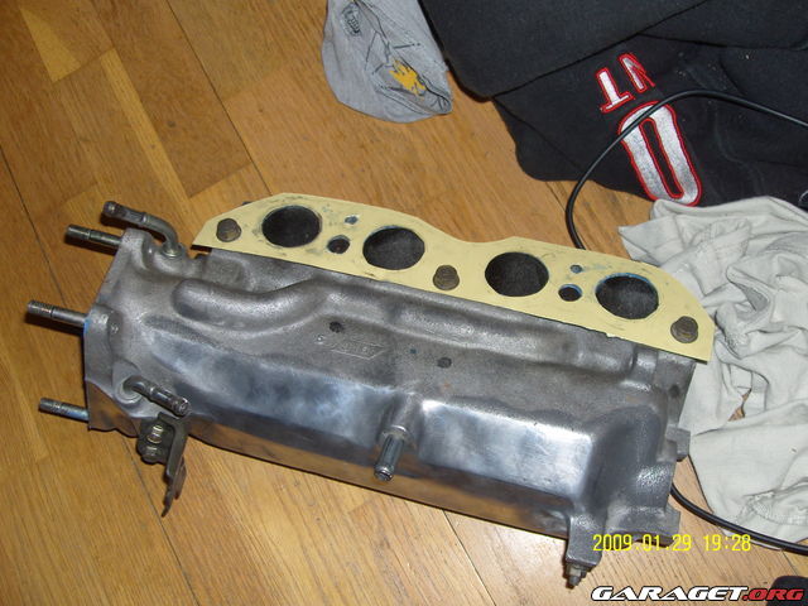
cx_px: 404
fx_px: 864
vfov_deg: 38.7
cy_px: 303
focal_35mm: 37
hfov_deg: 50.1
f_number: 2.8
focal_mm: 6.2
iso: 80
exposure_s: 1/40
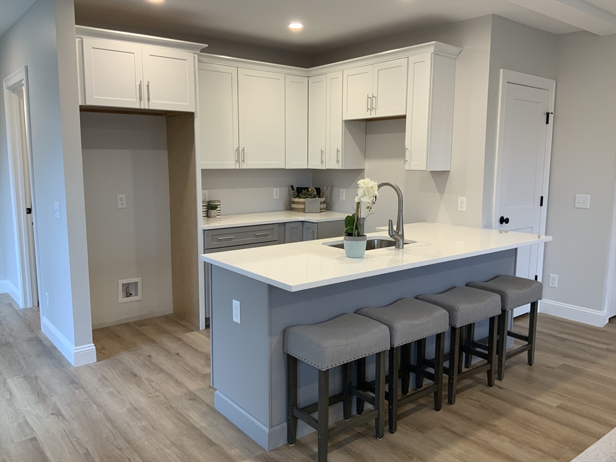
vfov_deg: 48.2
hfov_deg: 61.7
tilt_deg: -9.4
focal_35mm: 29
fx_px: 516
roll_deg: -0.1
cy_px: 231
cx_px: 308
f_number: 1.8
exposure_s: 1/60
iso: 64
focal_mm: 3
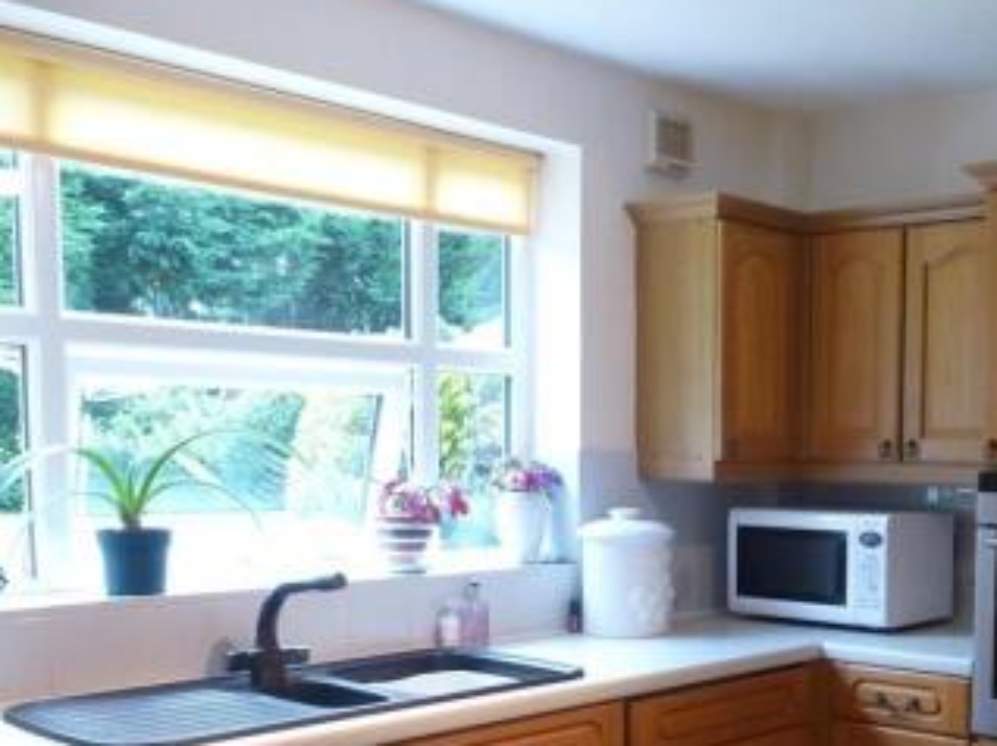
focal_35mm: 44
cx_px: 864
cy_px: 594
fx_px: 1266
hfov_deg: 40.3
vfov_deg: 32.0
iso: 400
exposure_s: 1/50
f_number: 3.3
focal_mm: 4.3
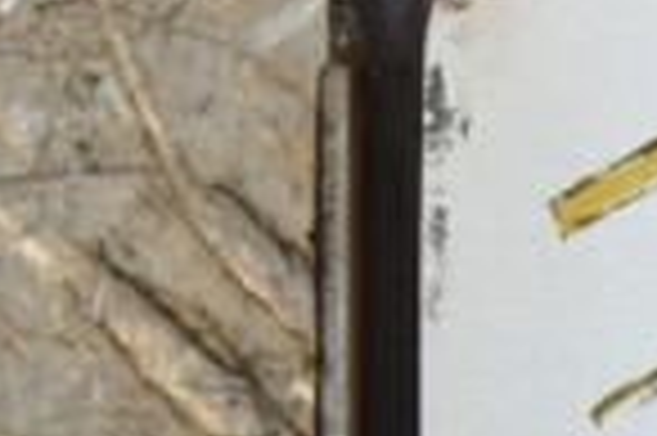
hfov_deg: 4.7
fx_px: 7875
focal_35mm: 432
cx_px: 1233
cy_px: 508
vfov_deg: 3.2
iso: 800
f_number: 8
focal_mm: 70
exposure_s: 1/200
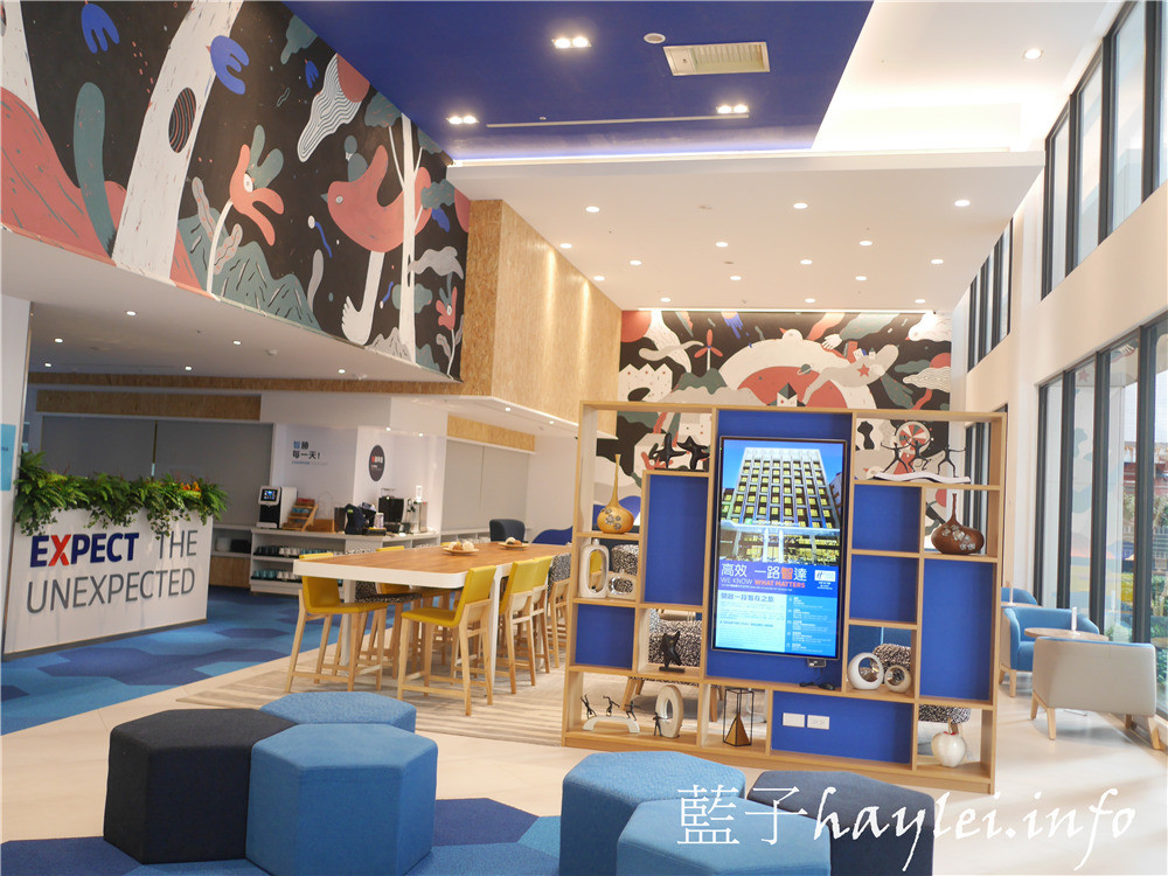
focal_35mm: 30
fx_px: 1012
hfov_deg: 60.0
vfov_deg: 46.8
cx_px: 584
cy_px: 438
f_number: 1.7
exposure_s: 1/60
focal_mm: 15
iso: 400
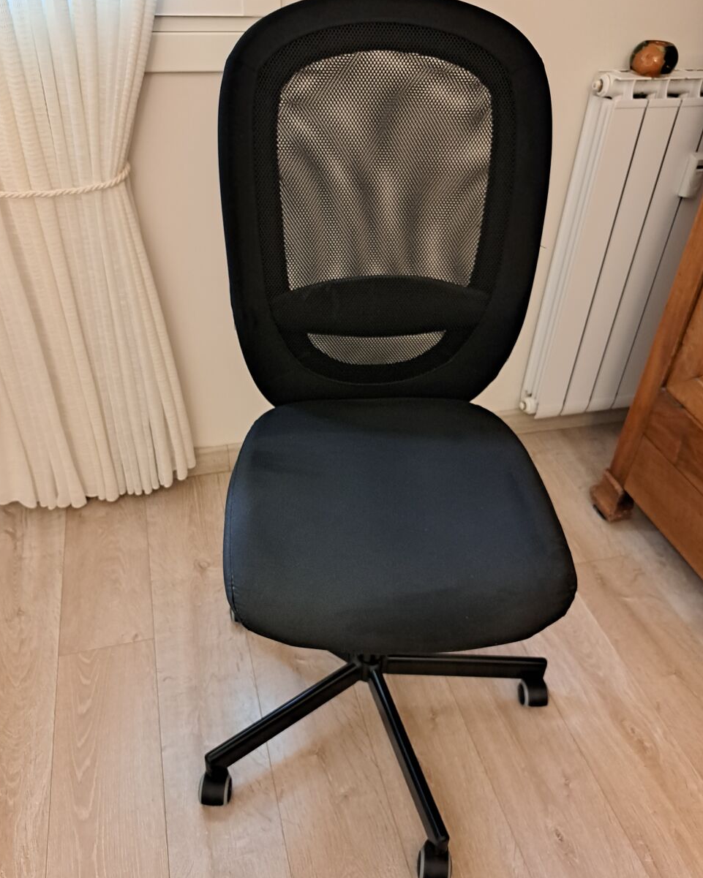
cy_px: 459
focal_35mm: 26
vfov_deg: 66.0
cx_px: 343
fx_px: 676
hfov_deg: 54.9
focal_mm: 5.23
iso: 400
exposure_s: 1/25
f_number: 1.8
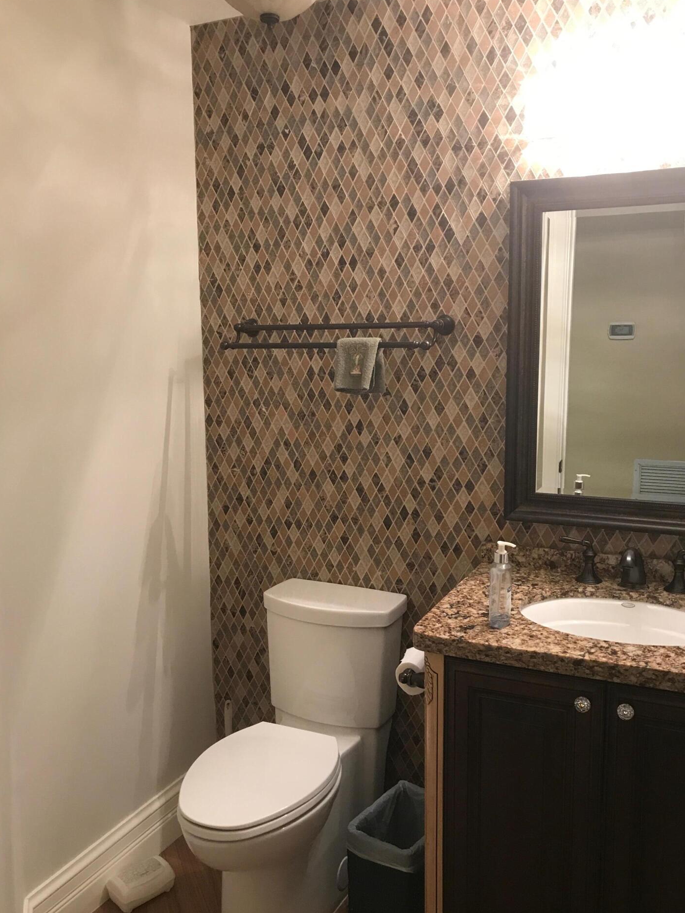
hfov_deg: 46.8
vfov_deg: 59.9
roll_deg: -0.5
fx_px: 792
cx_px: 365
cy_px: 482
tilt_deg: -8.0
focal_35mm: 30
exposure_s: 1/20
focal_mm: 3.99
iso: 40
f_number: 1.8
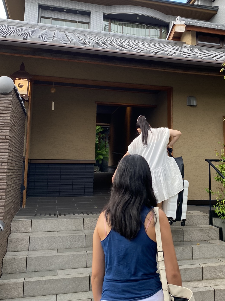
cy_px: 125
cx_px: 152
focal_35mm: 38
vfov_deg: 48.8
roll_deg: +0.1
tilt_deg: +8.7
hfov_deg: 37.3
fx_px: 329
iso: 32
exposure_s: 1/122
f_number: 1.8
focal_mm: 4.25
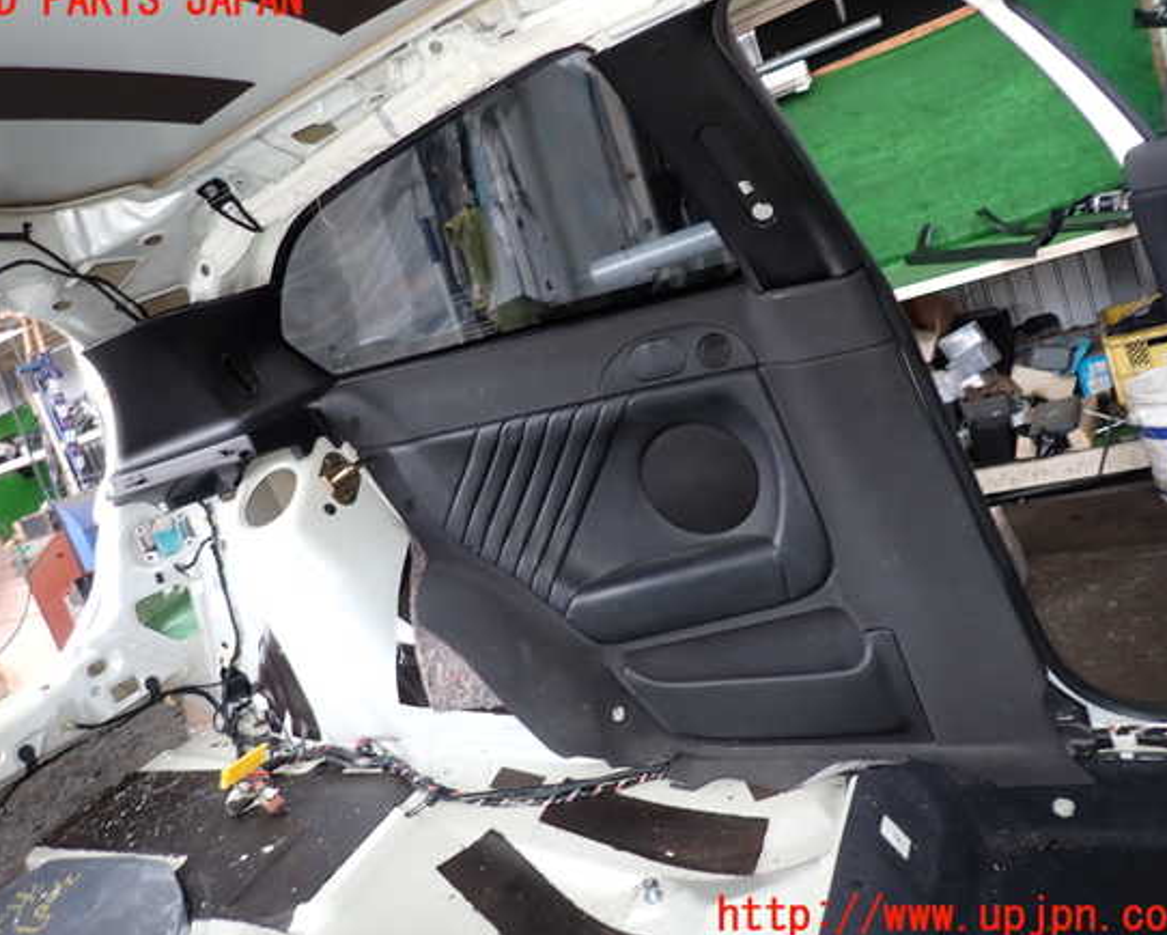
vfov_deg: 53.2
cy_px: 459
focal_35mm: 27
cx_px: 558
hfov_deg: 64.0
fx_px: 933
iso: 160
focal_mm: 4.5
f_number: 2
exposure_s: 1/60
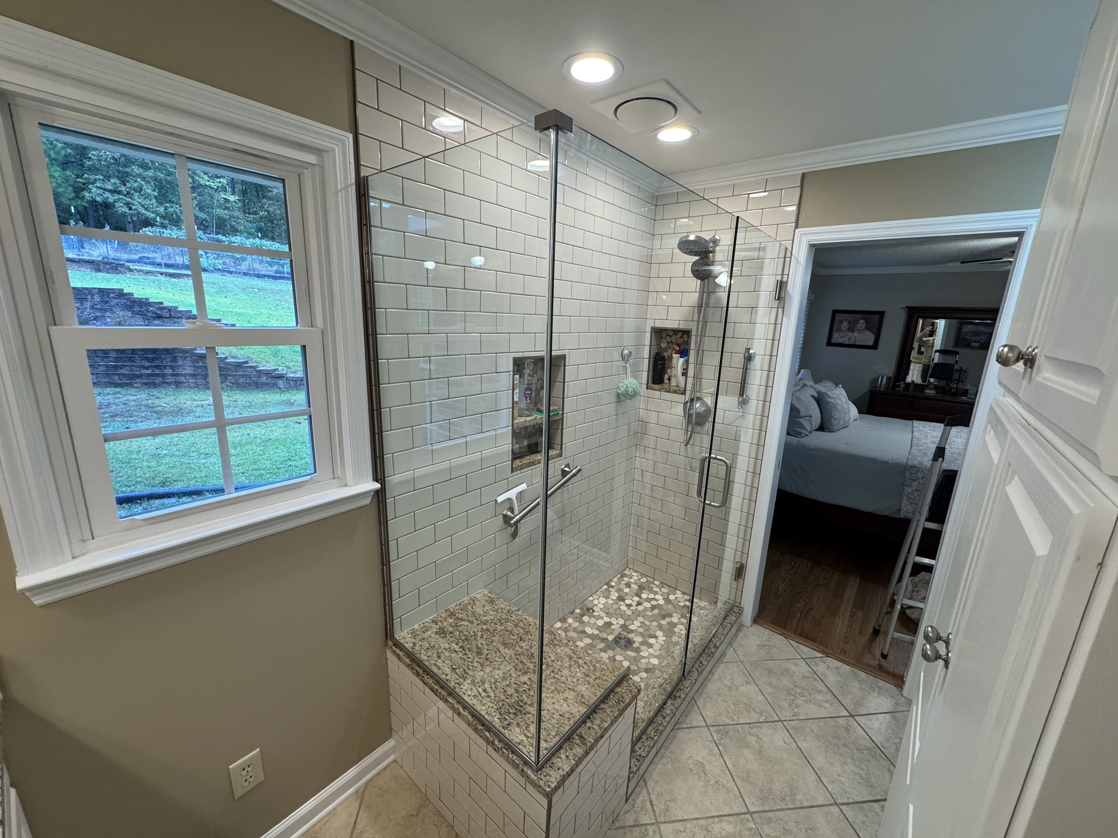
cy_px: 419
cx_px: 559
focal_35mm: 14
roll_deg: -2.3
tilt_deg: -13.3
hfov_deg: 102.1
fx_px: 452
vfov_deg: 85.7
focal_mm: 2.22
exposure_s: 1/120
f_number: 2.2
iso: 250
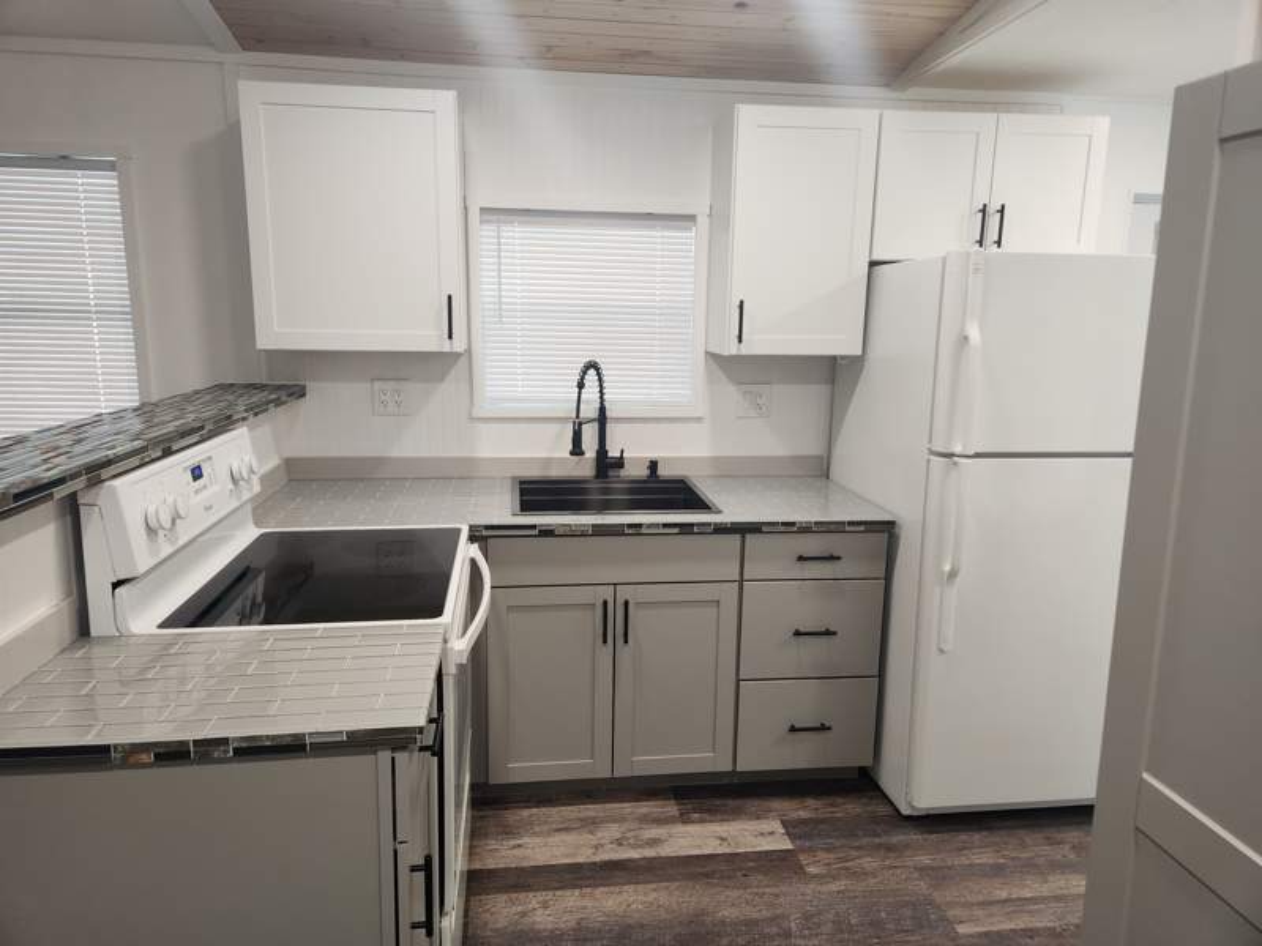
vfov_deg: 58.9
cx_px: 631
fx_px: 839
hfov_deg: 73.9
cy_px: 473
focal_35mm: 23
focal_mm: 5.4
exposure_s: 1/120
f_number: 1.8
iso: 160
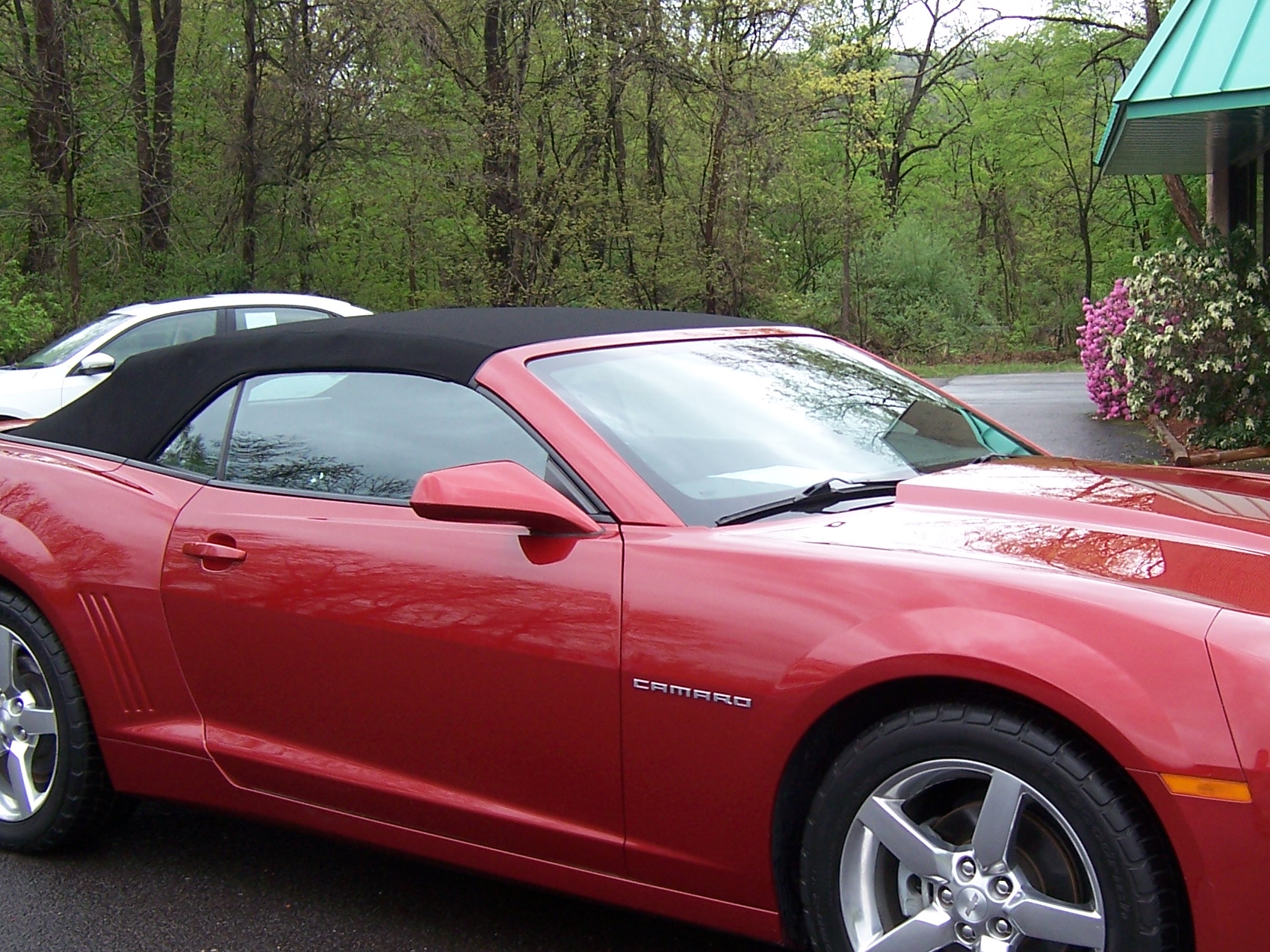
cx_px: 752
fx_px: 1834
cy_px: 521
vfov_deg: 29.1
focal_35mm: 50
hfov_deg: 38.1
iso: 80
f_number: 3.4
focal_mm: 5.5
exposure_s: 1/250
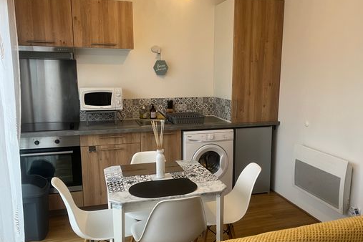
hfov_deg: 58.7
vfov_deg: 41.1
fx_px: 323
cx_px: 191
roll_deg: +0.4
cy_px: 130
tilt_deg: -11.3
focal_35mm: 32
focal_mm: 5.1
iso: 80
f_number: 1.6
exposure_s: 1/50
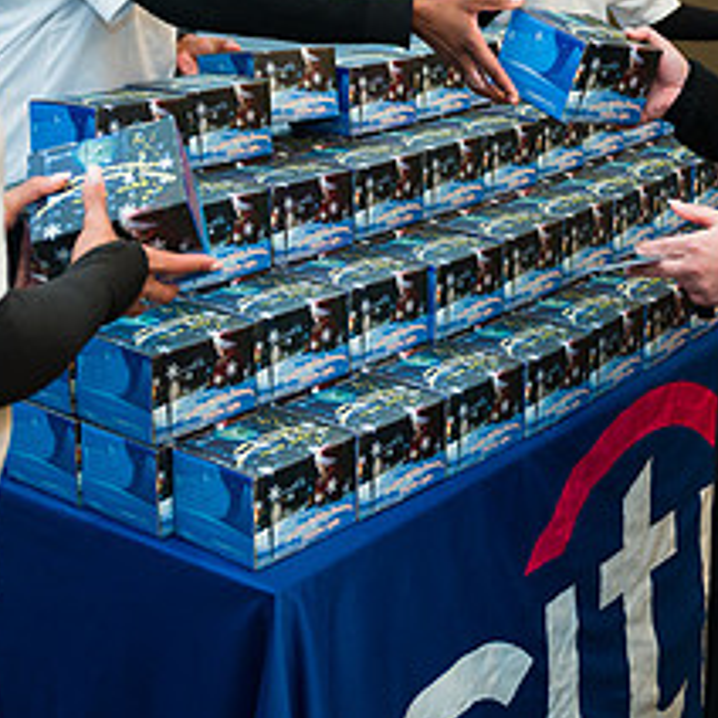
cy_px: 119
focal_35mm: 65
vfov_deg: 25.9
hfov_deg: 26.2
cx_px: 525
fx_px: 1525
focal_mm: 28
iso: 400
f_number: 3.2
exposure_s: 1/200
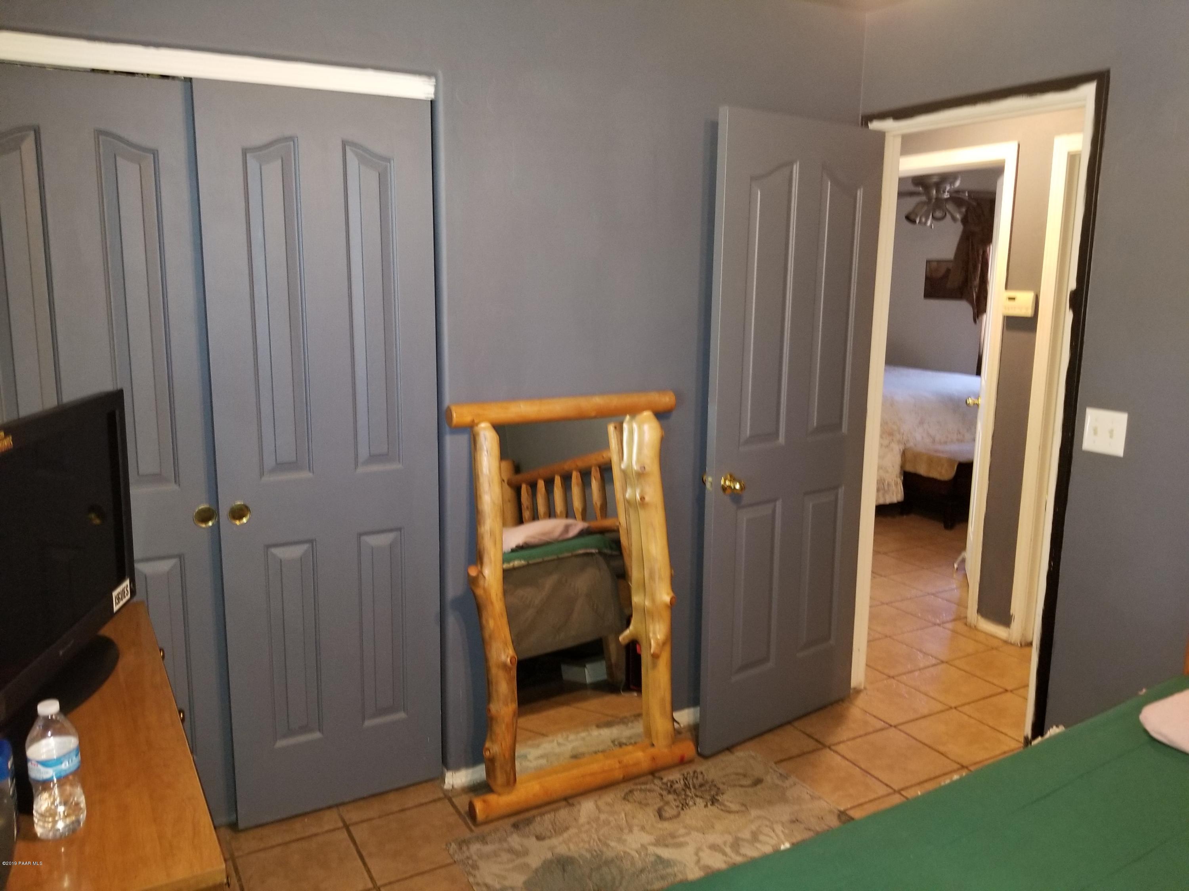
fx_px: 893
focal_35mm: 26
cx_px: 594
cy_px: 446
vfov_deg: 53.1
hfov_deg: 67.3
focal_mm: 4.3
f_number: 1.7
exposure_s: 1/10
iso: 200
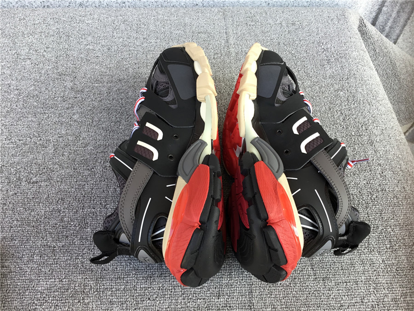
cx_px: 207
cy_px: 156
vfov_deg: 45.4
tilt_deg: -56.6
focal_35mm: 31
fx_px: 371
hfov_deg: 58.4
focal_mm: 3.3
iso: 25
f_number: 2.4
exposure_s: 1/100
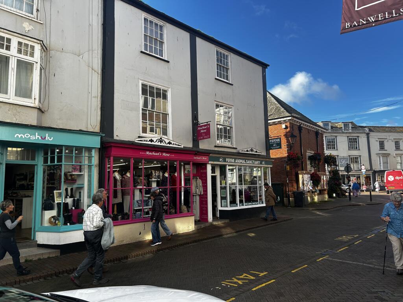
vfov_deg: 53.1
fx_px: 303
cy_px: 151
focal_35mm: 26
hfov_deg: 67.3
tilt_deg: +6.9
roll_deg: +1.7
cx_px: 202
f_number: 1.5
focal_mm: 5.7
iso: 50
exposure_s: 1/1431
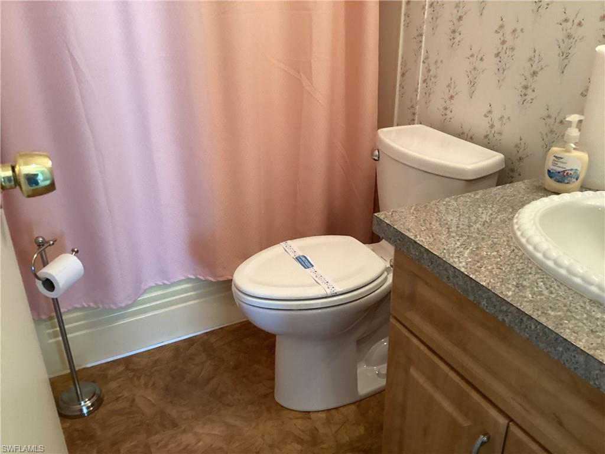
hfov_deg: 58.4
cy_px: 227
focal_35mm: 31
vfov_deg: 45.4
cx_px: 302
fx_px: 542
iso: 250
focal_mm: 3.3
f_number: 2.4
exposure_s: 1/40
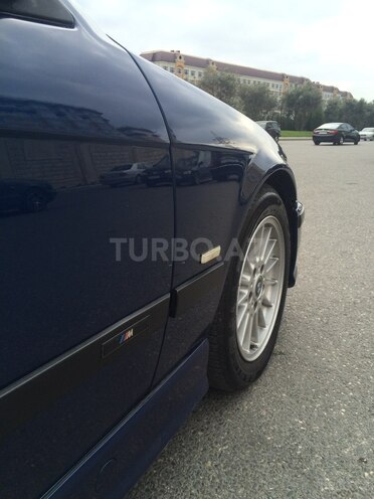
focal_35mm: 29
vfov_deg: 61.7
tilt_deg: -18.0
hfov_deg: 48.2
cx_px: 187
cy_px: 250
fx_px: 418
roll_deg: +0.5
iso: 32
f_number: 2.2
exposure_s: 1/342
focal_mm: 4.15
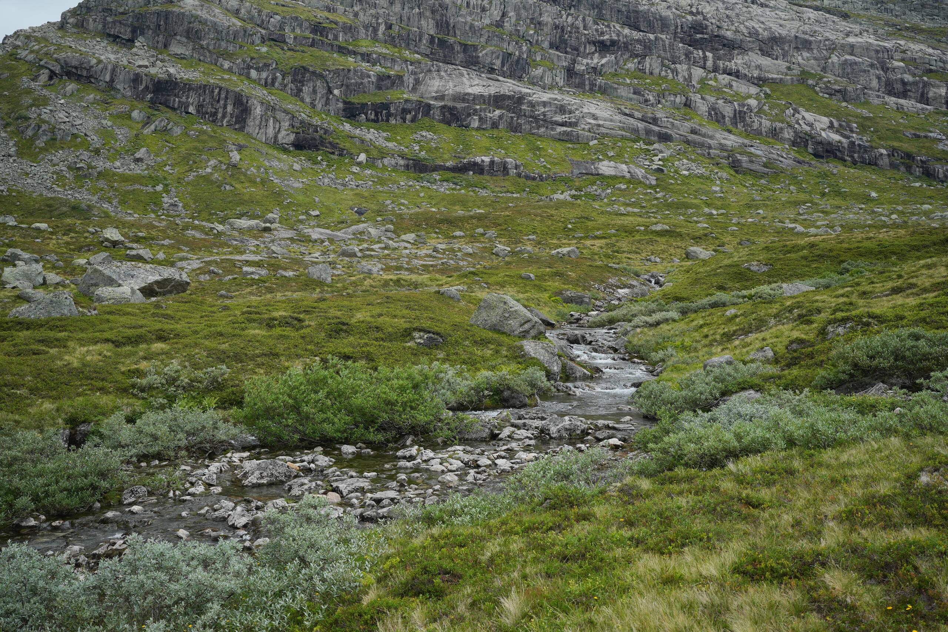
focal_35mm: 35
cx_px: 474
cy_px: 316
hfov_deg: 54.4
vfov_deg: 37.9
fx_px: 922
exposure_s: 1/125
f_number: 5.6
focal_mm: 35
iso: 200
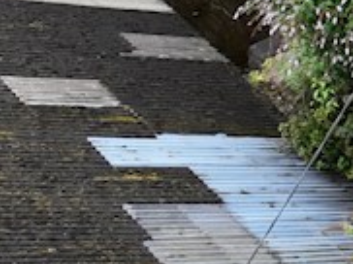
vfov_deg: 7.9
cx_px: 1263
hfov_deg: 8.1
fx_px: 1884
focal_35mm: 185
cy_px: -69
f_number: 2.8
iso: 200
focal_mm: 12.29
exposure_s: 1/160
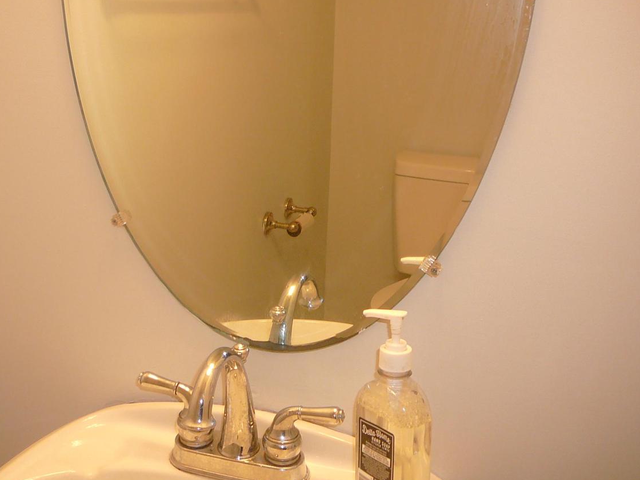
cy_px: 202
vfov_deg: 32.1
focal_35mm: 45
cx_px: 243
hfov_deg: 41.8
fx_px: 832
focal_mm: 5.2
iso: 100
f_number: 2.8
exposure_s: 1/15
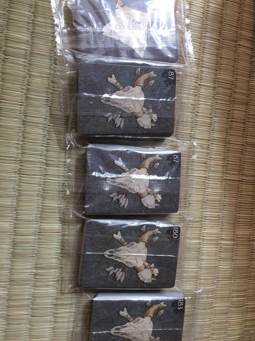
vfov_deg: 61.7
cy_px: 170
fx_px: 285
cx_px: 128
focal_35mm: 29
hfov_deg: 48.2
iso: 100
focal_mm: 4.15
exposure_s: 1/30
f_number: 2.2
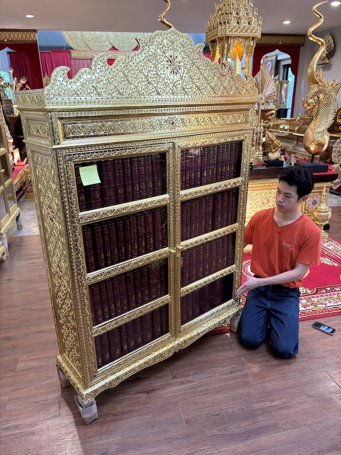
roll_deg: -0.1
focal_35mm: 26
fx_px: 341
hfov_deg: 53.1
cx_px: 170
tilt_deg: -21.4
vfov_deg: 67.3
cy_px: 228
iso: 250
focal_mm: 5.96
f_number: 1.6
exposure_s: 1/50
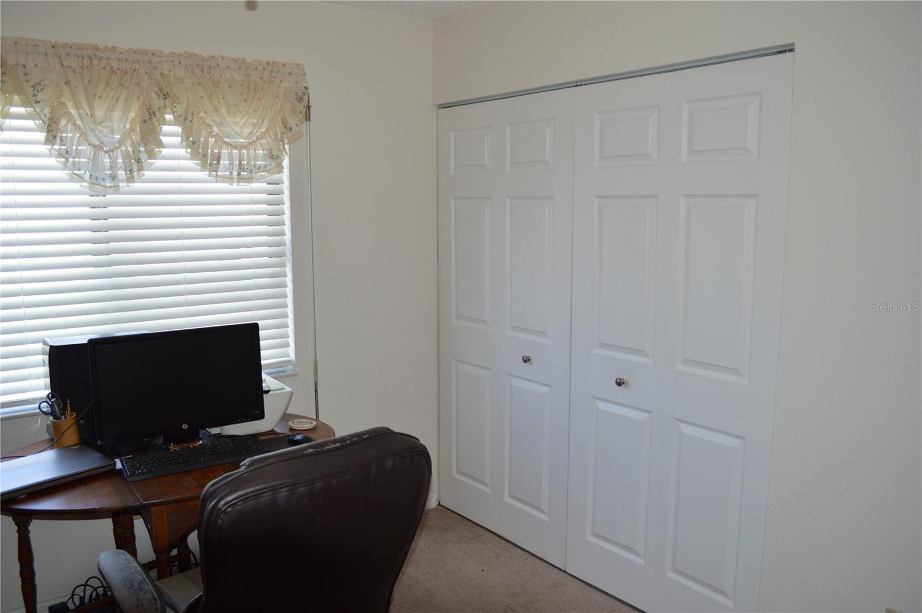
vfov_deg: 47.8
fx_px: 691
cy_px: 306
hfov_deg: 67.4
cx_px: 461
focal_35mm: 27
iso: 400
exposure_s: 1/80
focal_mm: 18
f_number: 4
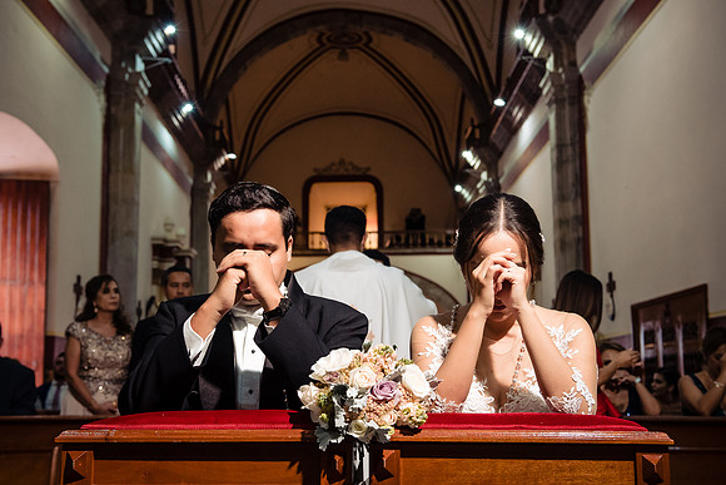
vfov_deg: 27.2
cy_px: 252
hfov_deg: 39.8
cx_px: 347
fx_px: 1001
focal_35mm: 50
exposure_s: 1/100
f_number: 4.5
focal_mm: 45
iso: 2000
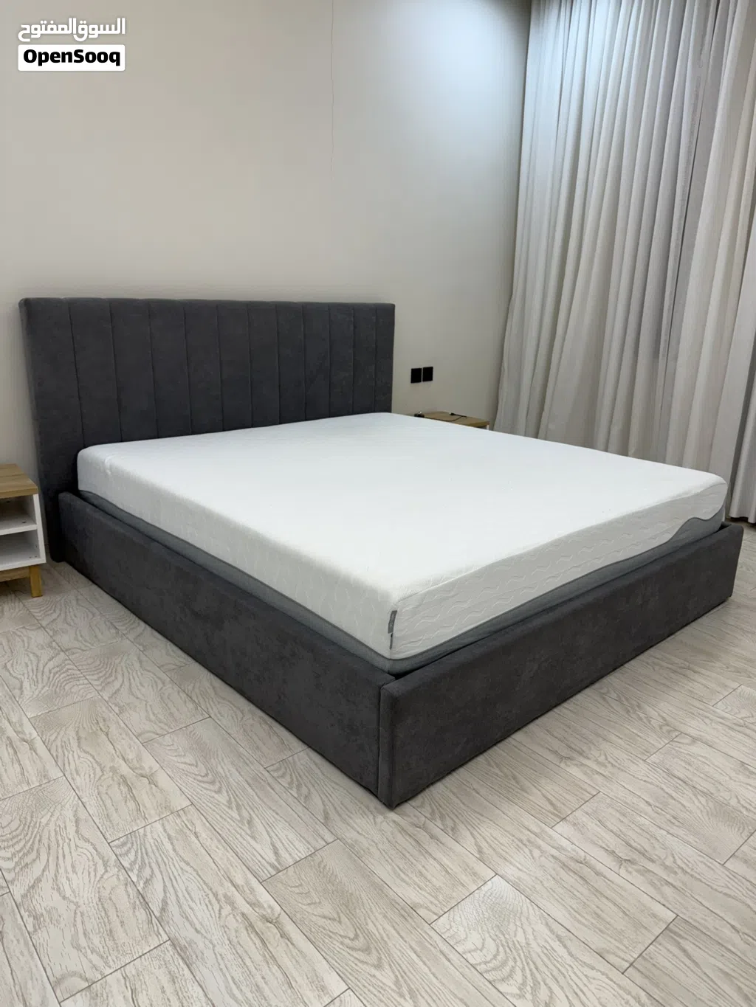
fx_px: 699
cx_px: 378
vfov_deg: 71.6
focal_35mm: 24
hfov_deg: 56.8
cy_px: 504
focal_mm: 6.76
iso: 125
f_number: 1.78
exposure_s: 1/100
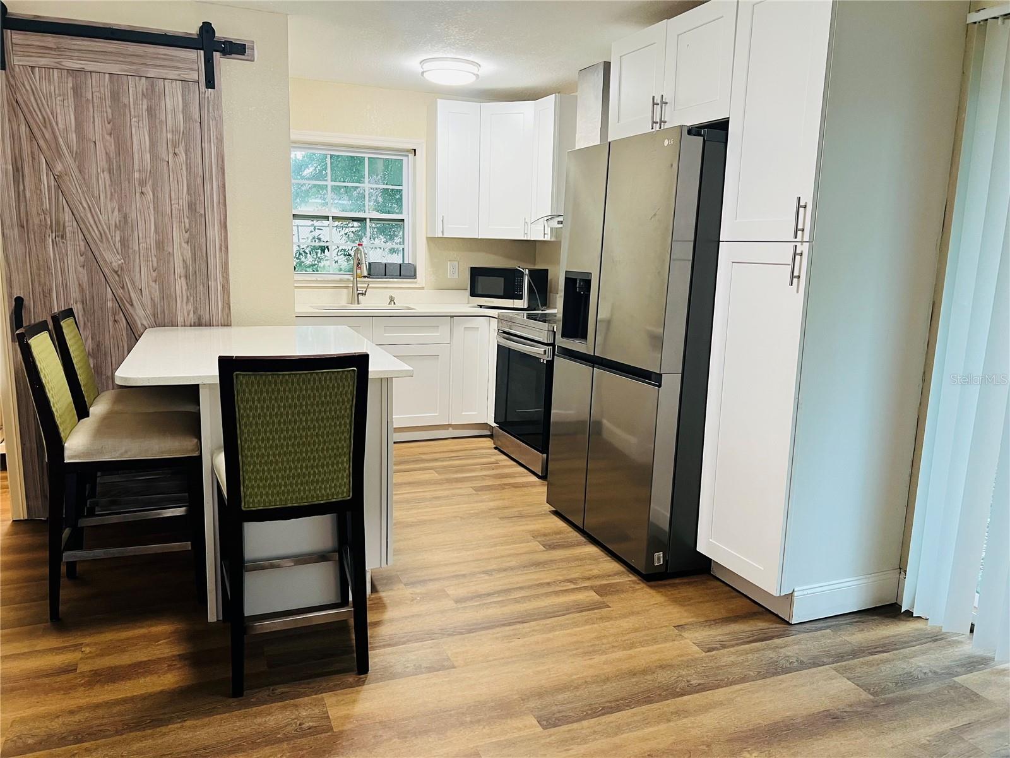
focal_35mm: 26
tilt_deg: -10.9
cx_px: 505
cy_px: 379
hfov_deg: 67.3
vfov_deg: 53.1
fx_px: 759
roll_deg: -1.7
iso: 125
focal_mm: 5.7
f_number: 1.5
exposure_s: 1/60
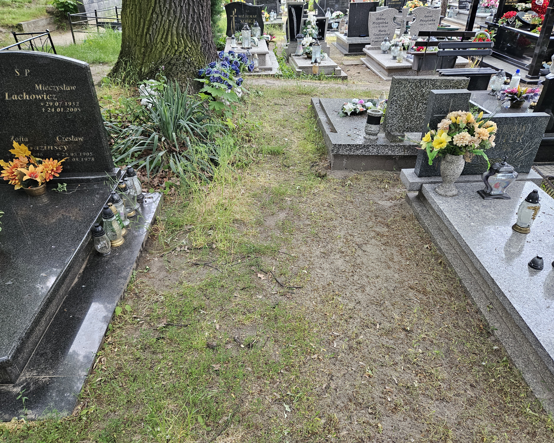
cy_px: 222
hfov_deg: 70.3
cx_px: 272
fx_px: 393
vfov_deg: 58.8
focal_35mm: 24
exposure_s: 1/180
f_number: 1.8
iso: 200
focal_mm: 5.4
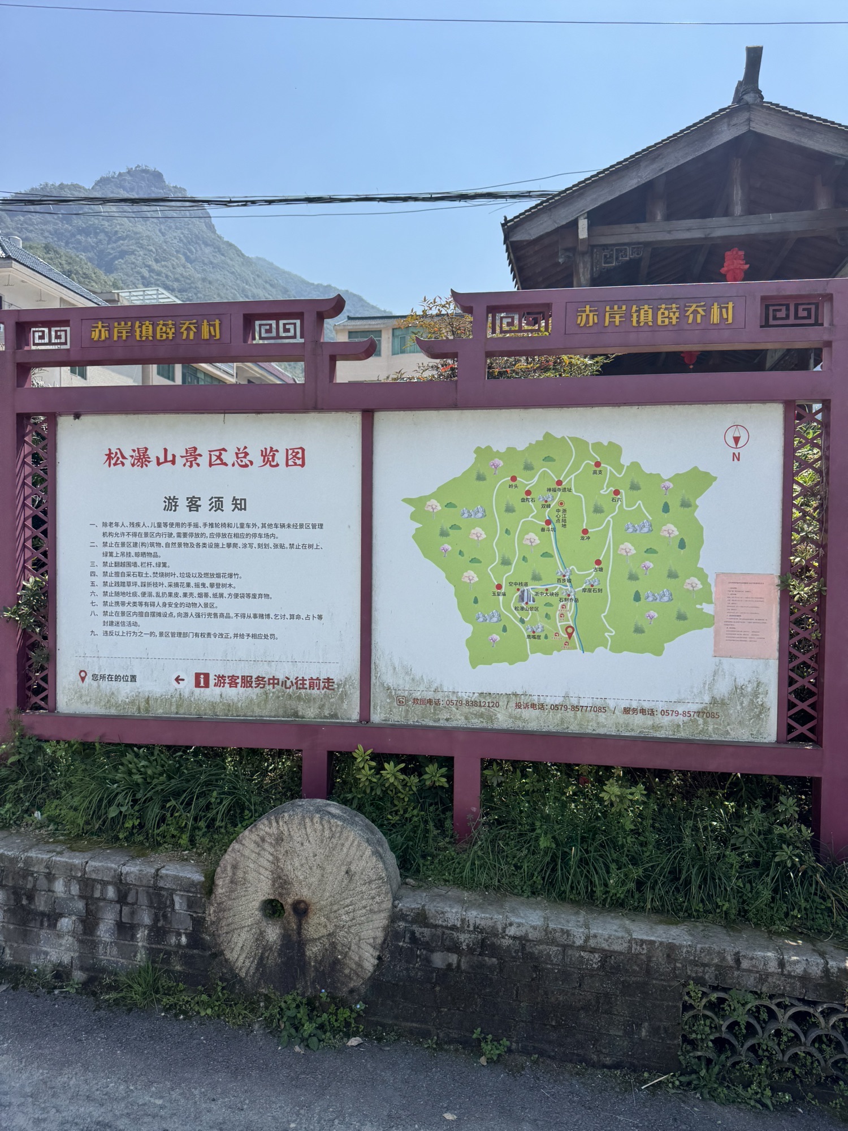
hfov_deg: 56.8
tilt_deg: +0.8
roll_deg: -1.5
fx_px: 784
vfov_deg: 71.6
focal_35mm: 24
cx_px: 424
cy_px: 566
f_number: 1.78
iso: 80
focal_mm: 6.76
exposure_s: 1/3413
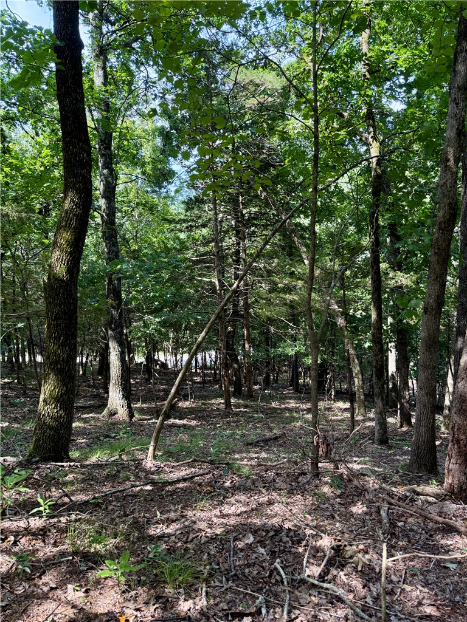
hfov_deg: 56.8
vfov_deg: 71.6
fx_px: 432
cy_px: 311
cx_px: 234
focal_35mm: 24
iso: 100
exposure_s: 1/243
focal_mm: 6.76
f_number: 1.78
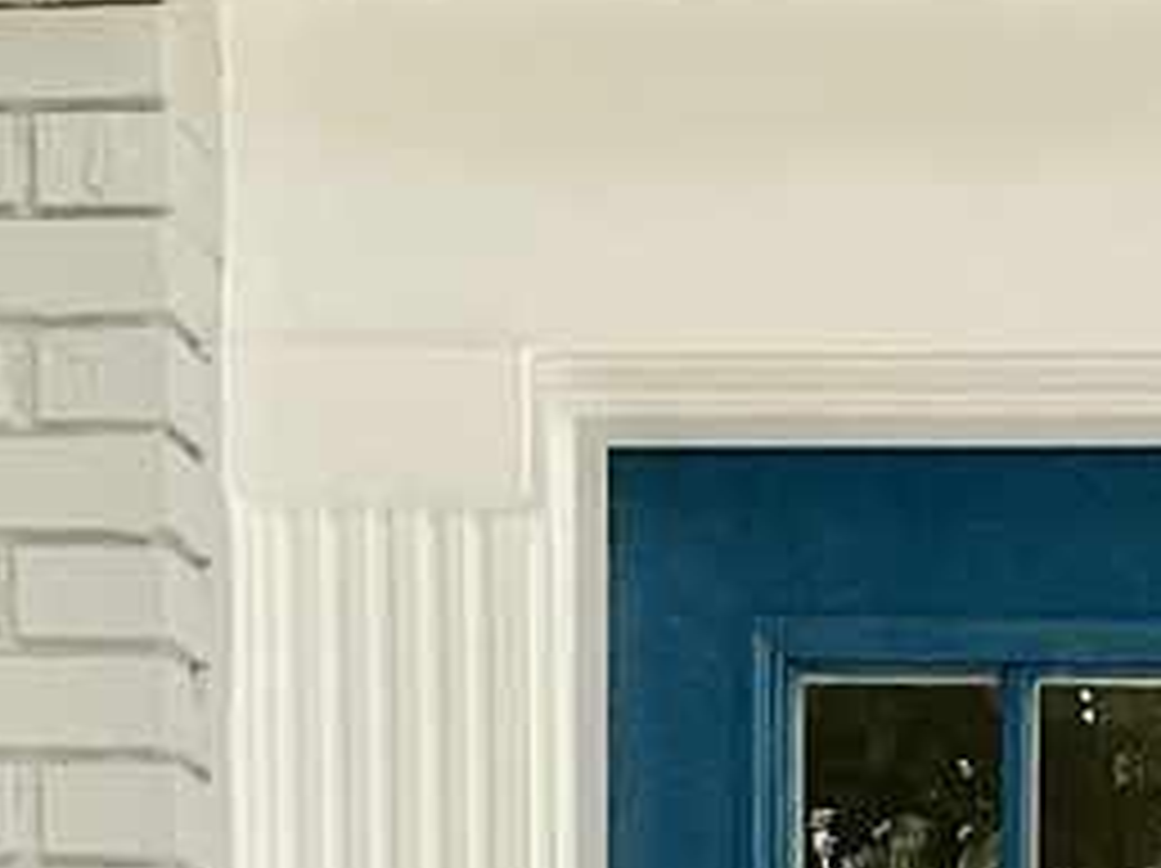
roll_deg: +0.5
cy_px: 2055
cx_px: 1832
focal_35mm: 129
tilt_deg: -1.8
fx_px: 4323
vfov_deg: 10.1
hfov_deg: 14.1
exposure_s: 1/53
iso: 500
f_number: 1.6
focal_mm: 5.1
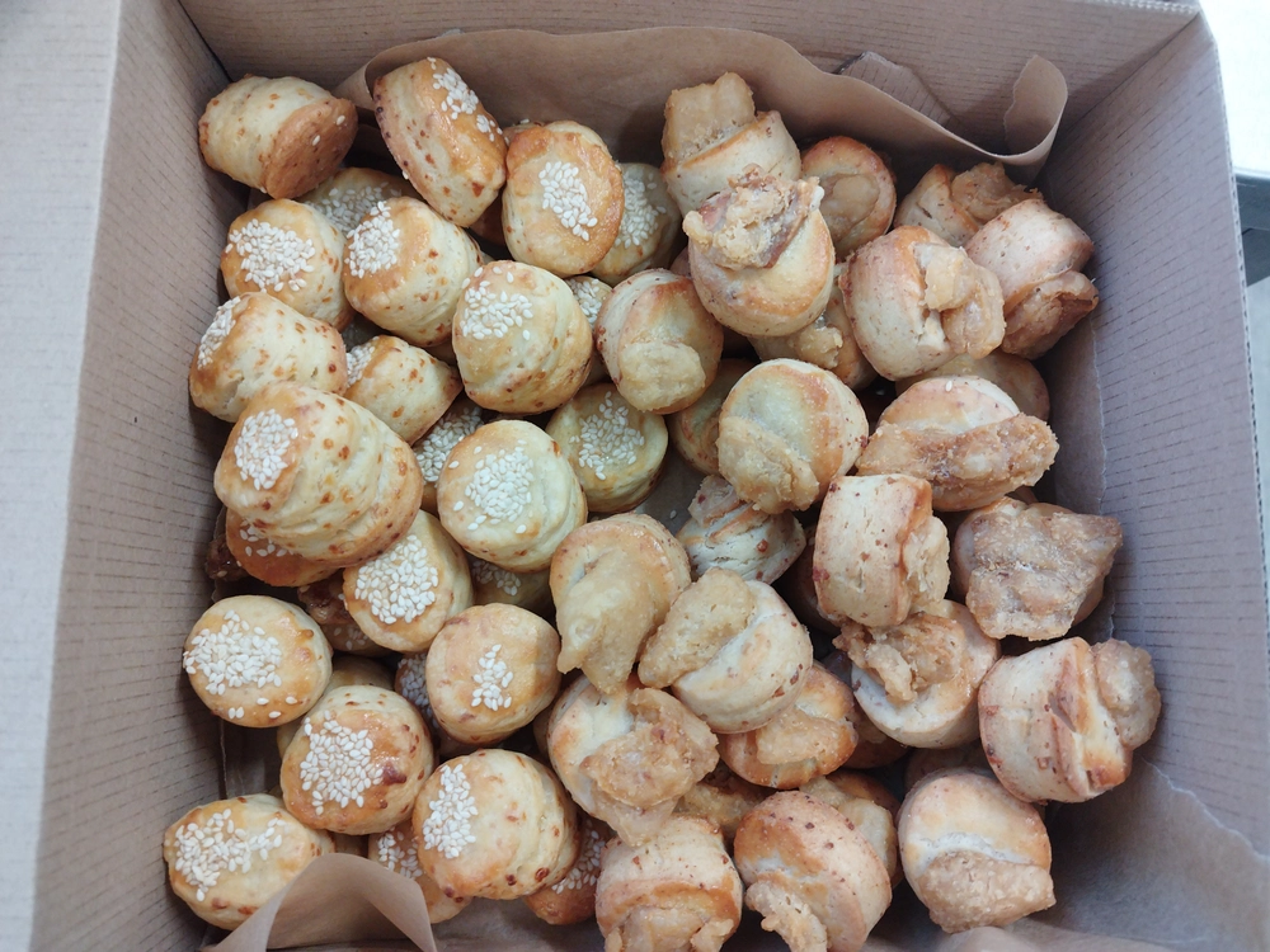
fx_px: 917
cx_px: 635
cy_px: 476
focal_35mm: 25
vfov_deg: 54.9
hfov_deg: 69.4
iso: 350
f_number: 1.89
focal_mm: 5.95
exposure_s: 1/50
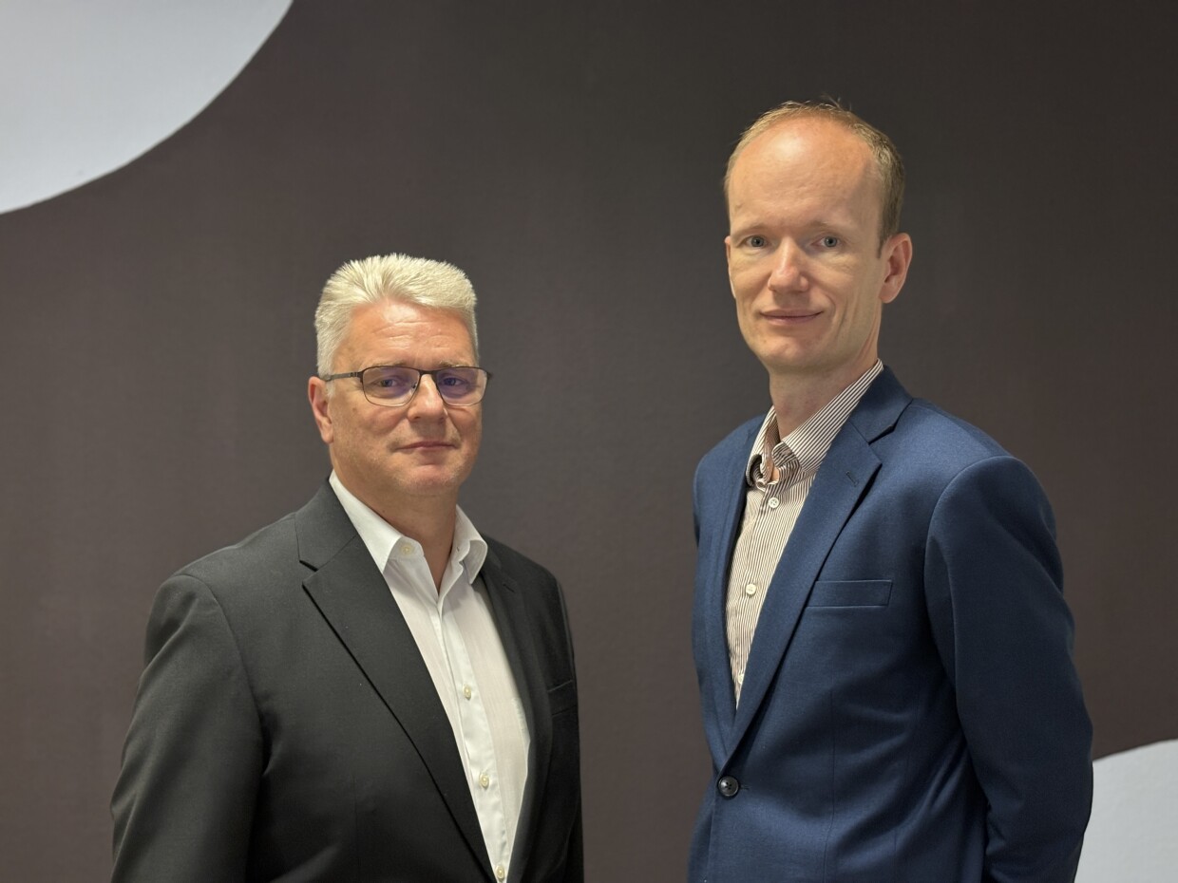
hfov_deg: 36.8
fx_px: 1770
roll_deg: -1.5
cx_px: 589
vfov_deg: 28.0
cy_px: 442
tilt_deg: -0.7
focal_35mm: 52
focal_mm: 5.96
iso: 160
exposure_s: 1/33
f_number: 1.6
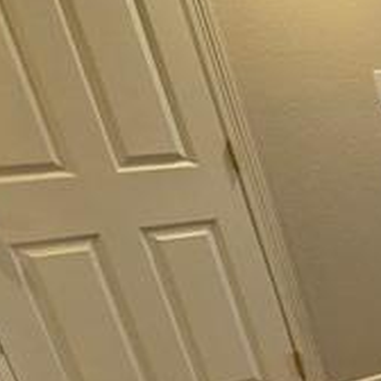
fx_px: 872
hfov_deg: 13.1
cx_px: 1027
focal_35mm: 70
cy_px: 480
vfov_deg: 22.4
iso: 160
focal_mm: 2.2
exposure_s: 1/120
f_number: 2.2
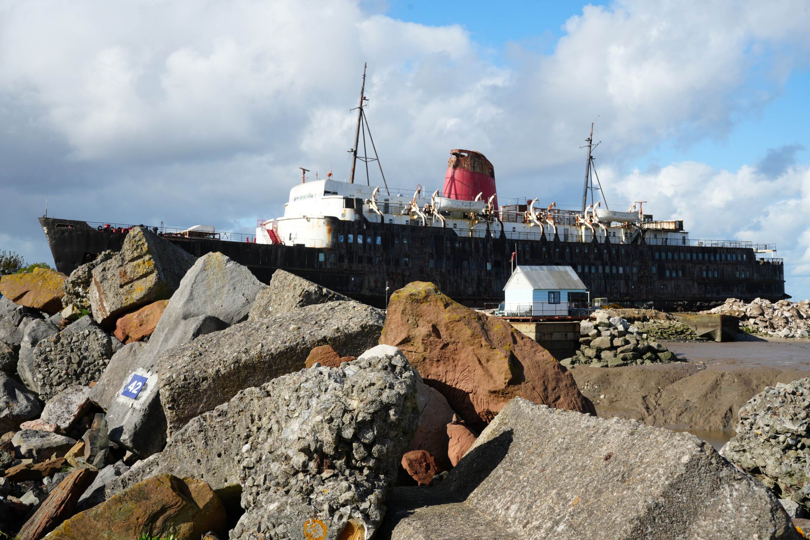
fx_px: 1035
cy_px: 270
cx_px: 405
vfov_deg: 29.2
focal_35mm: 46
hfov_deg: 42.7
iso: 100
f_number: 11
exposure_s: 1/125
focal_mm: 46
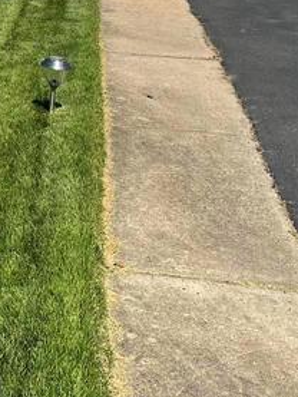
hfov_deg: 14.5
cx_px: -128
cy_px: -97
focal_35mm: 96
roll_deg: -0.5
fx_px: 1101
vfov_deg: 19.1
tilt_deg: -2.8
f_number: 1.6
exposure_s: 1/4000
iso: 32
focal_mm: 4.2
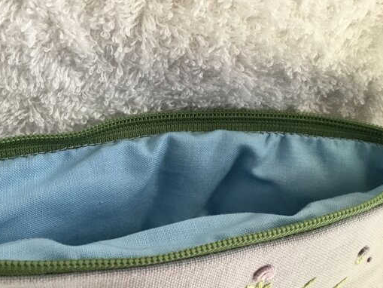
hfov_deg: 47.6
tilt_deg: -61.5
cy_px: 155
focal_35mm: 39
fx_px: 432
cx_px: 154
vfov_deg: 36.8
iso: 40
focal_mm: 3.3
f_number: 2.4
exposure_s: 1/30
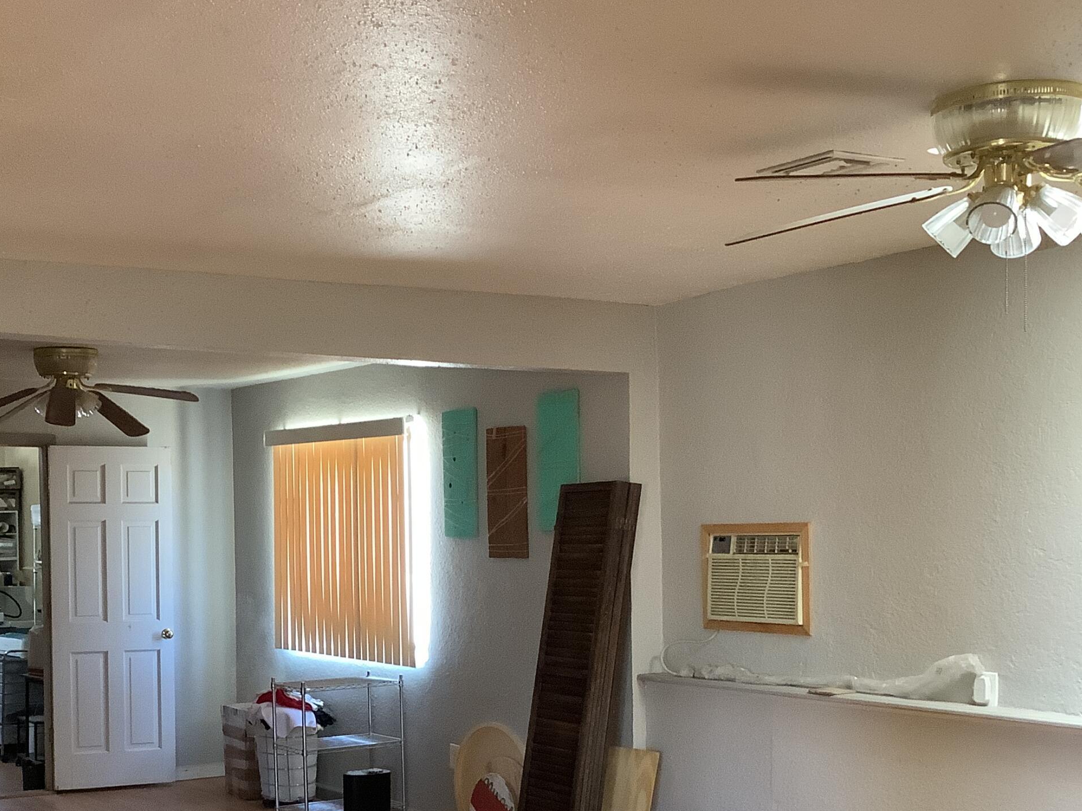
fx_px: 1531
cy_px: 610
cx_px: 296
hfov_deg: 38.1
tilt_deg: -4.2
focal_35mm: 49
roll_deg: +1.0
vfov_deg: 29.2
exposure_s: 1/50
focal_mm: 3.3
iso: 320
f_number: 2.4
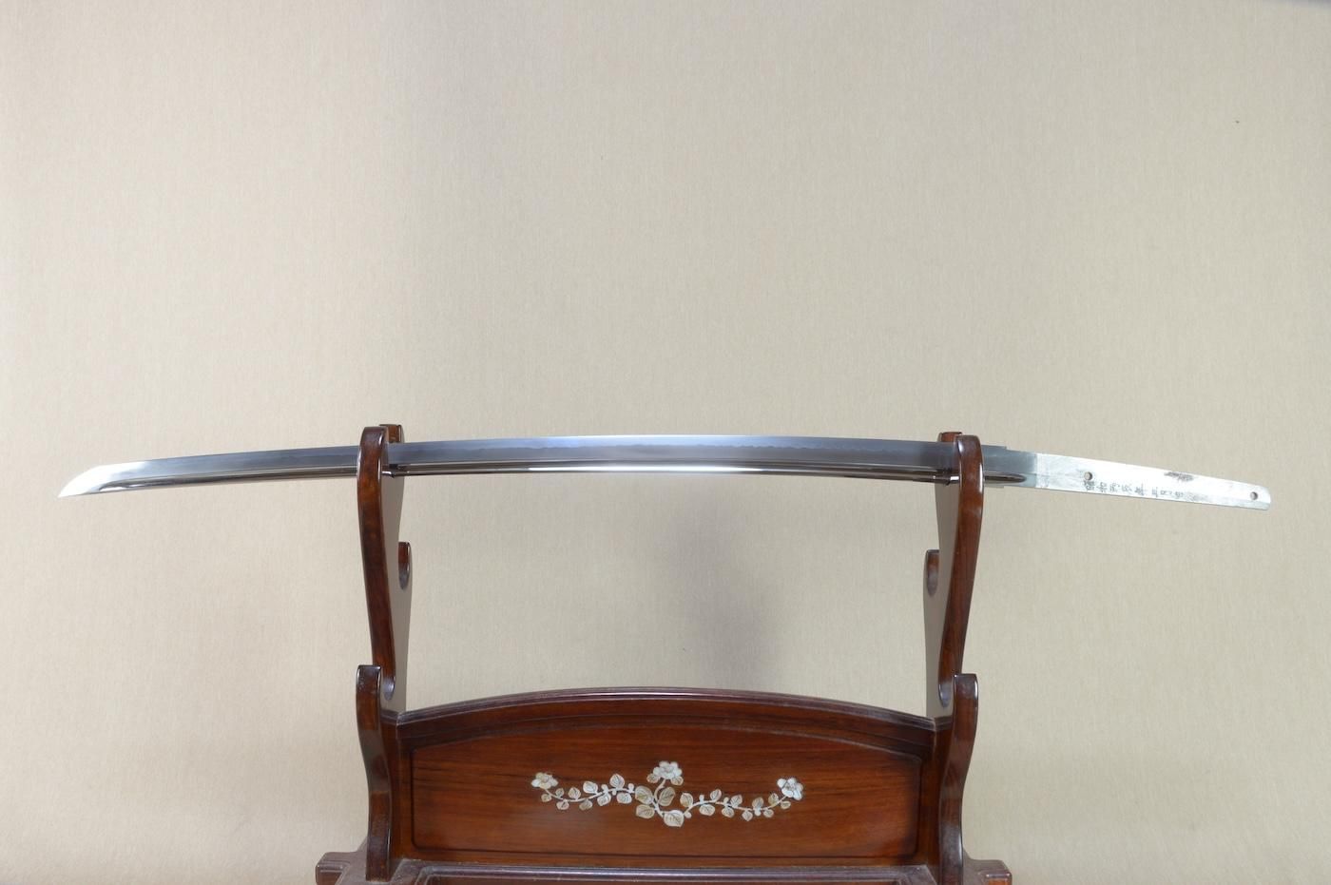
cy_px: 442
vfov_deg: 43.5
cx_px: 666
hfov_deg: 62.0
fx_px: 1108
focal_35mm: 30
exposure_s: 1/1.6
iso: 400
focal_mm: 20
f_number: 11
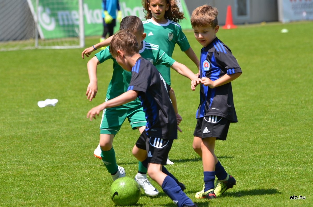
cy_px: 104
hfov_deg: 6.9
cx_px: 156
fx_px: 2603
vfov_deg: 4.6
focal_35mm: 300
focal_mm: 200
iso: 200
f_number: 6.3
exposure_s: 1/640
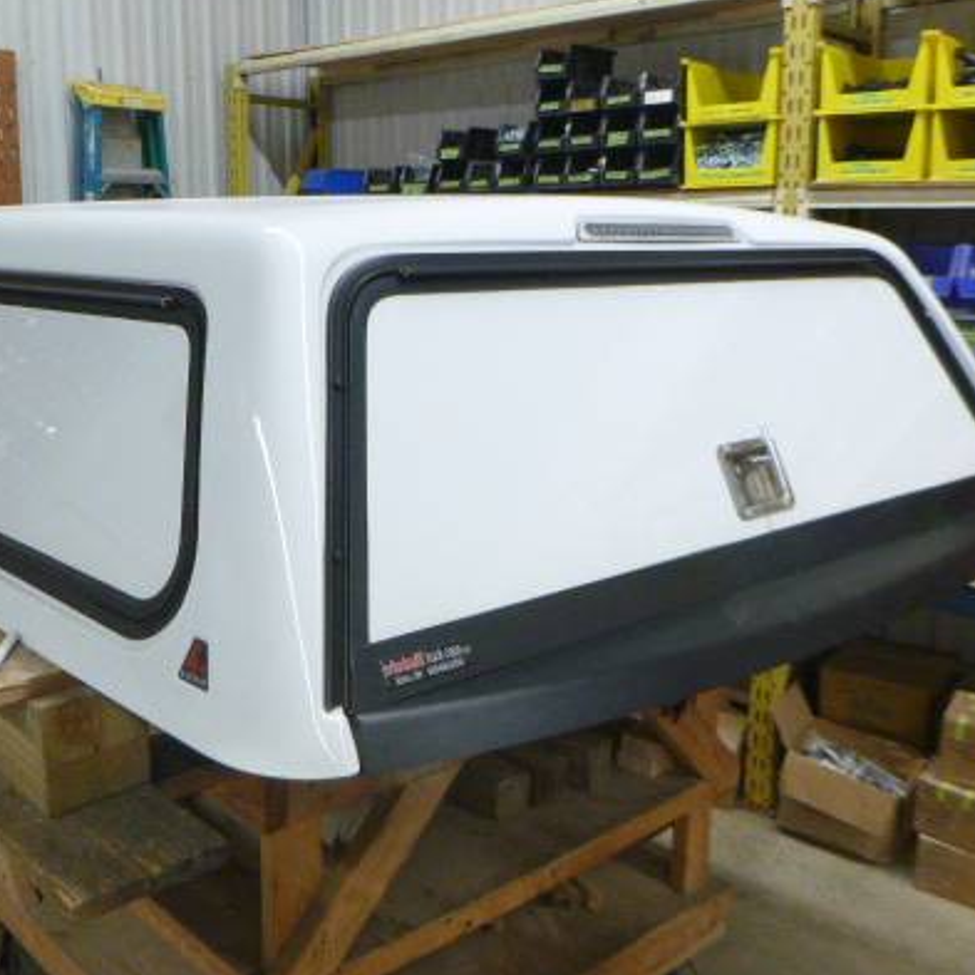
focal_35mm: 36
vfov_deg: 46.0
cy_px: 442
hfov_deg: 45.7
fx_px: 1147
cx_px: 380
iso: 400
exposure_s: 1/30
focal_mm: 4.5
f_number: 3.9
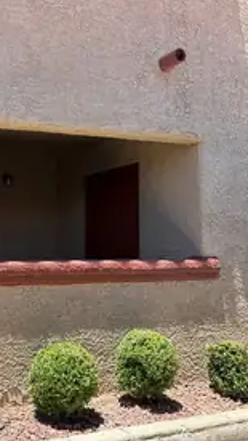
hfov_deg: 28.0
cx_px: -37
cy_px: 239
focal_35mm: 38
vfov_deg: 52.7
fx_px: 444
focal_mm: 6.76
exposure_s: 1/1522
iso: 80
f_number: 1.78
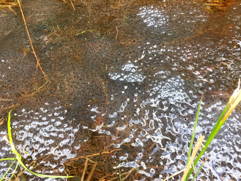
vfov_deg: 44.2
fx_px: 223
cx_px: 111
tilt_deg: -49.5
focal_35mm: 32
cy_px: 93
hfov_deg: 56.7
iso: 32
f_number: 2.2
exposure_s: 1/33
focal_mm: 4.15
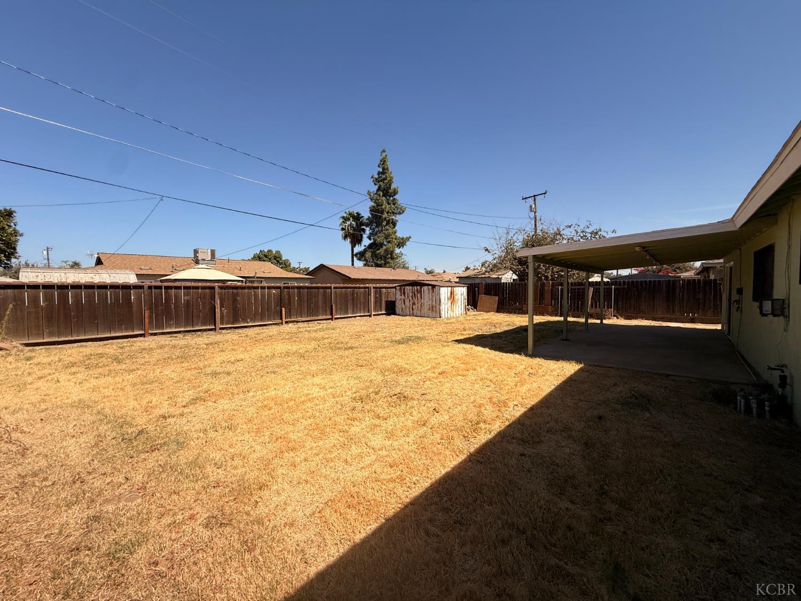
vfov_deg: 85.7
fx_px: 324
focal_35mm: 14
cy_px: 300
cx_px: 400
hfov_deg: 102.1
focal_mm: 2.22
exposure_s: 1/3125
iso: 50
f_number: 2.2
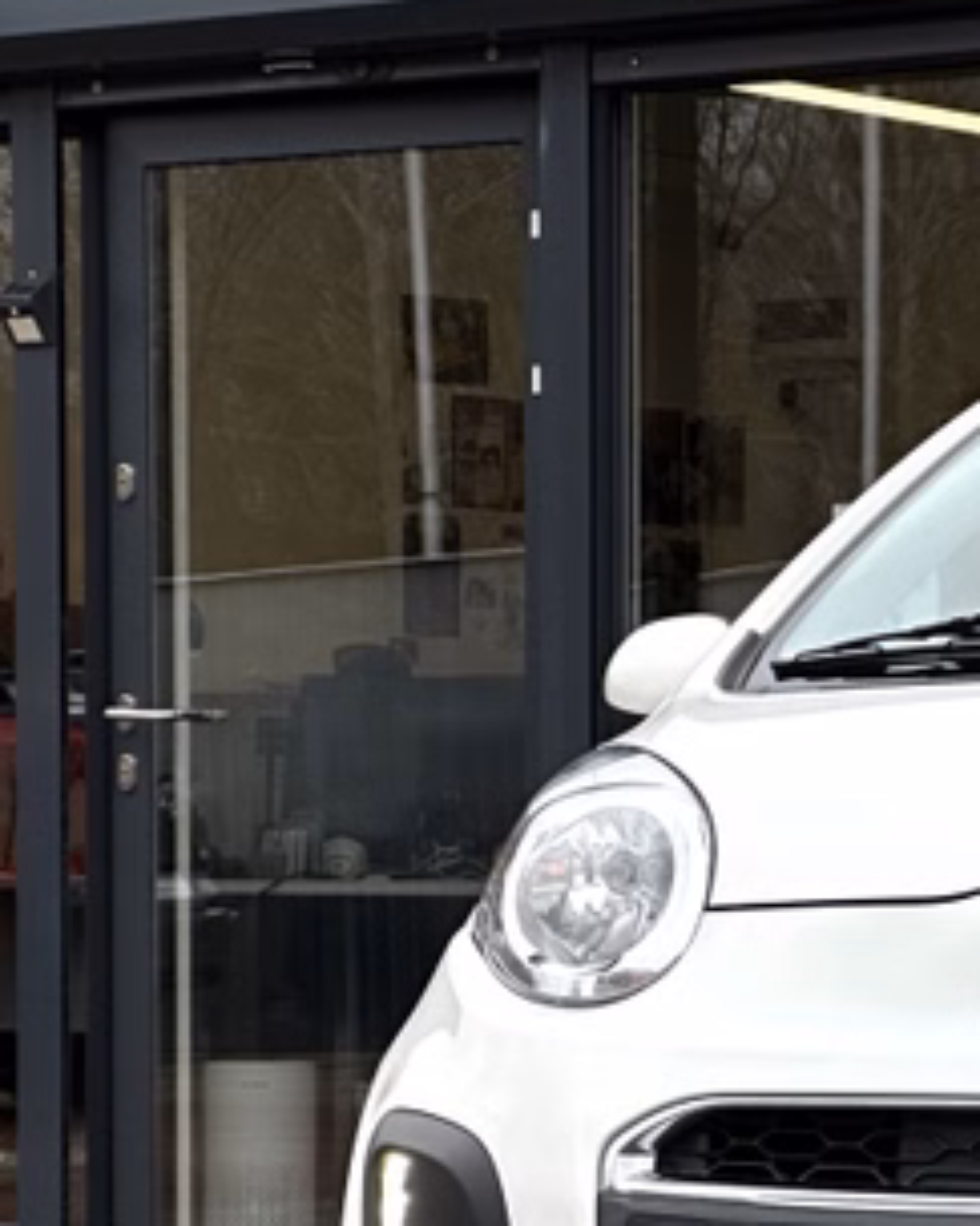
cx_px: 1403
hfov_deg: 7.7
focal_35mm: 198
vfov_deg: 9.7
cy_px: 1085
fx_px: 7182
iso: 32
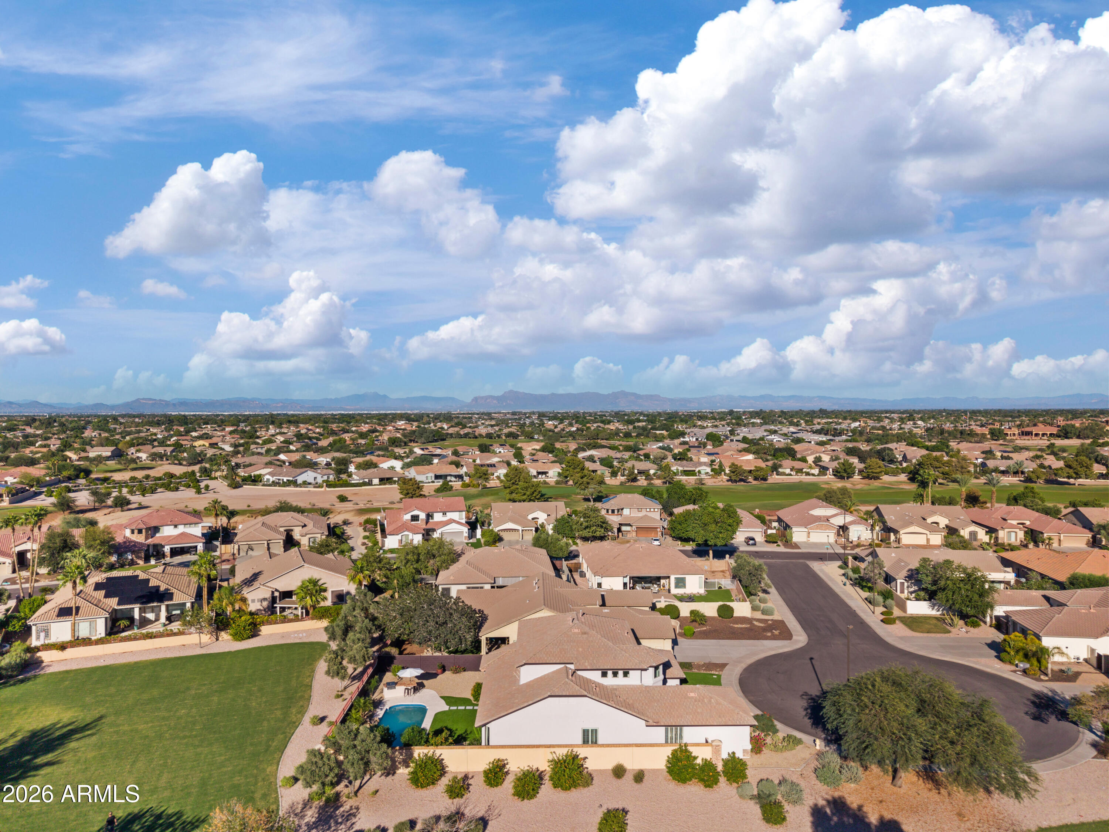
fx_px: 769
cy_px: 416
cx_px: 554
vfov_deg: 56.8
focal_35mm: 24
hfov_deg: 71.6
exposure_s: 1/3200
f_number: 1.8
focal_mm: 8.67
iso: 130
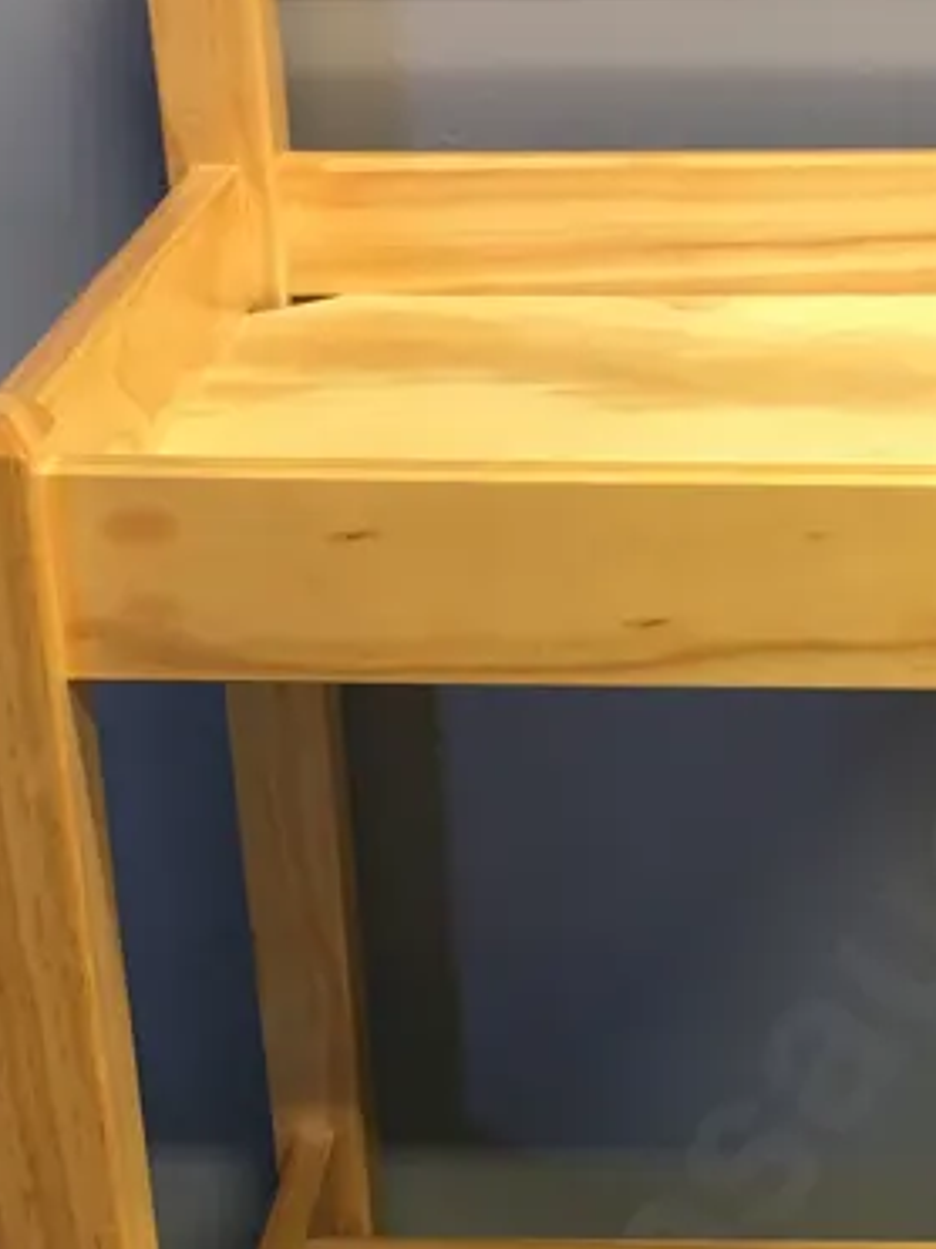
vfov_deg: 23.6
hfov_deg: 18.3
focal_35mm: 80
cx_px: 724
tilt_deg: -28.3
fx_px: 2886
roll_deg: -0.3
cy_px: 1195
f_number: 2.2
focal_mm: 4.15
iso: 64
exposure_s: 1/17
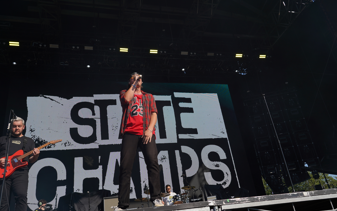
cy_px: 106
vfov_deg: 40.6
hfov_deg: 61.2
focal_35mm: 31
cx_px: 170
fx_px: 285
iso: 100
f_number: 8
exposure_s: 1/500
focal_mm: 30
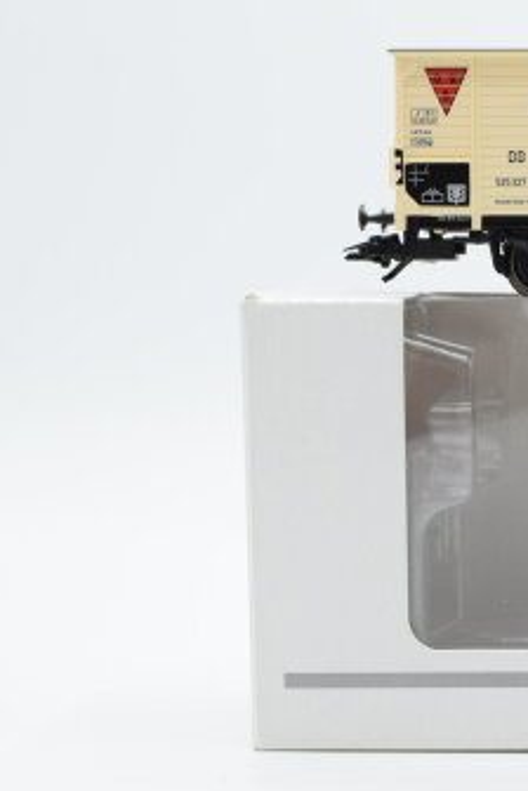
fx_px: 2066
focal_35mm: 94
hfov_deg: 14.0
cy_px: 375
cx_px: 688
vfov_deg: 21.7
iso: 320
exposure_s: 1/160
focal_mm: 35
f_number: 8
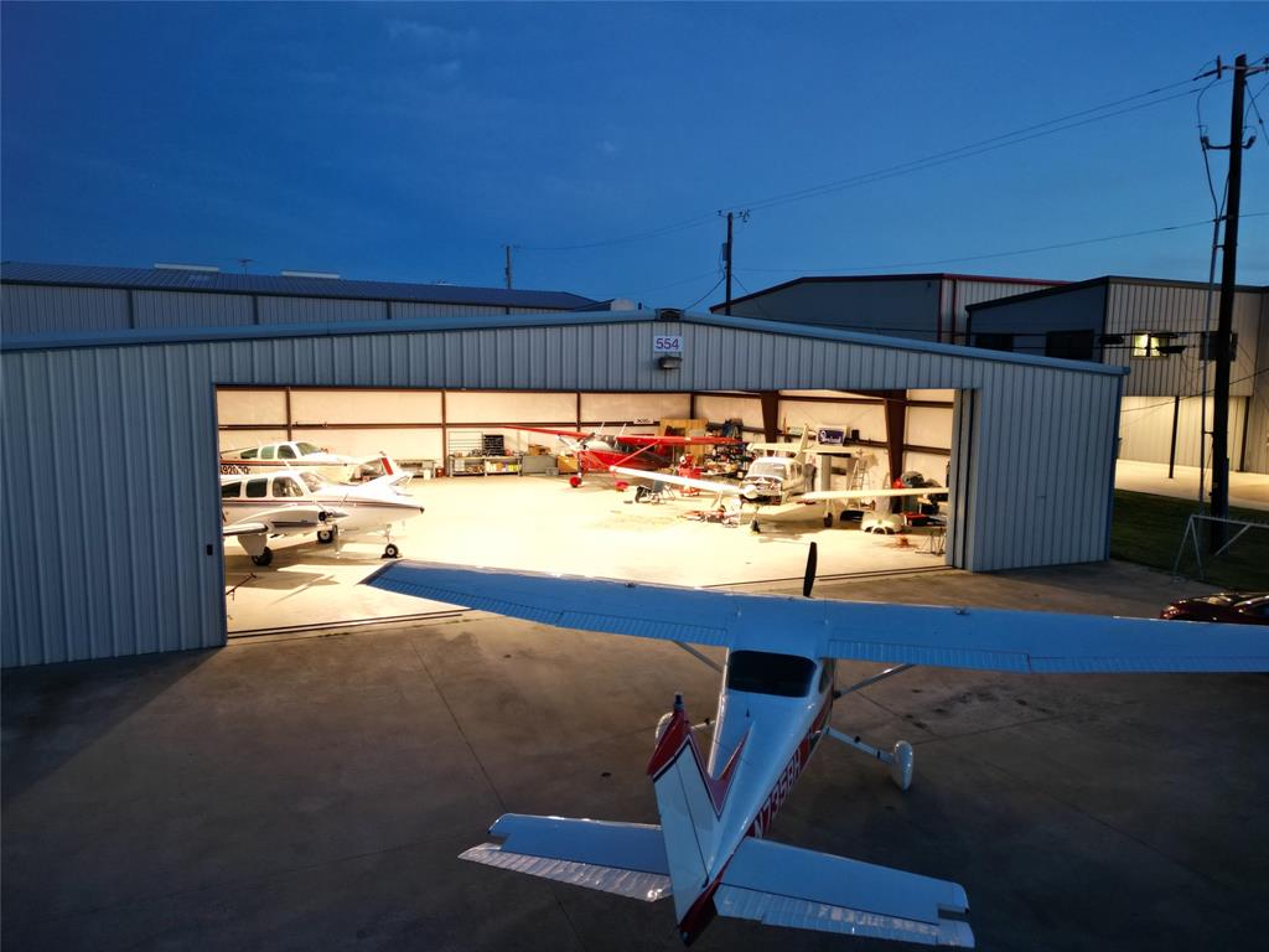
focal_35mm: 24
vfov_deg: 56.8
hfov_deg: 71.6
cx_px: 634
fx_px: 880
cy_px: 476
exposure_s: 1/15
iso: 420
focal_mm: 6.72
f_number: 1.7
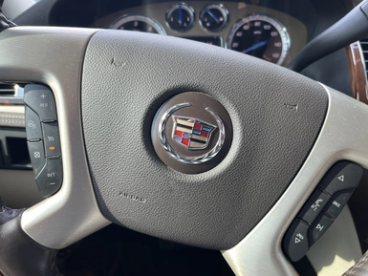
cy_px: 140
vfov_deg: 51.4
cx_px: 187
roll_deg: +0.3
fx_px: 287
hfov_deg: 65.3
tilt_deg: -25.2
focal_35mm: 27
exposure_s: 1/122
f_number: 1.6
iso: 50
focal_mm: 5.1
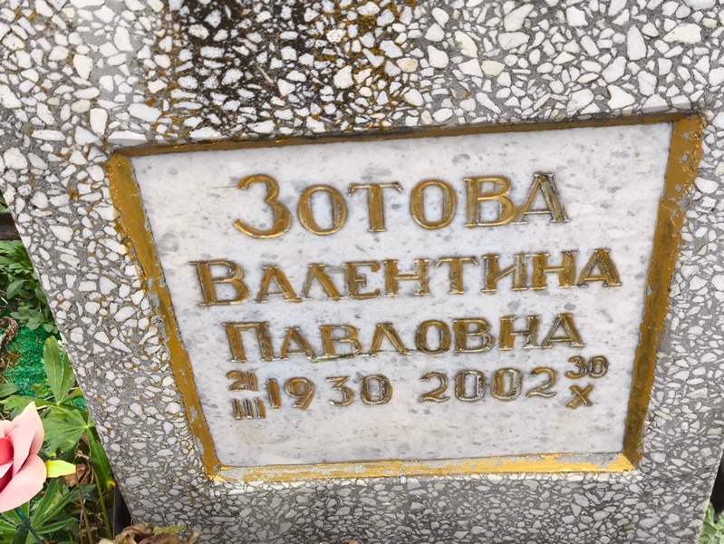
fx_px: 1046
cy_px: 272
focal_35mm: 50
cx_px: 362
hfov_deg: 38.2
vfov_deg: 29.1
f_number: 1.7
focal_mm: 4.71
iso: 50
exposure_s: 1/120
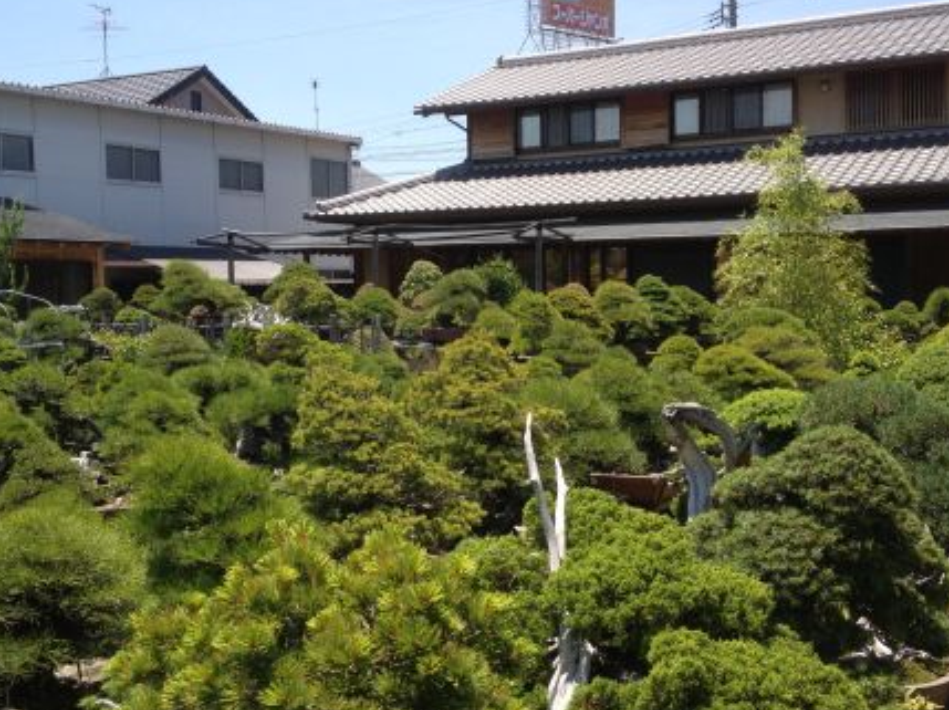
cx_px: 511
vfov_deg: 29.6
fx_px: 1342
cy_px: 358
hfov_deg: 38.9
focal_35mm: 49
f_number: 2.4
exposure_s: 1/1126
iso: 50
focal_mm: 4.28
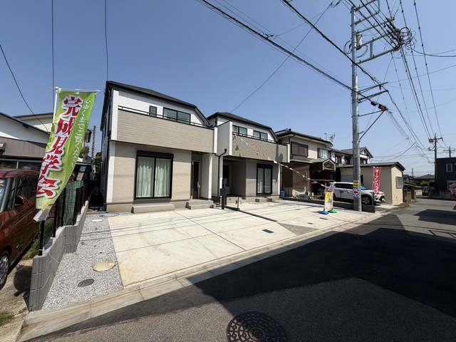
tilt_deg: +4.2
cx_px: 228
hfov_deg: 102.1
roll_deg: +0.0
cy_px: 171
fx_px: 184
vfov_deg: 85.7
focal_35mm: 14
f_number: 2.2
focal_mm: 2.22
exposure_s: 1/1572
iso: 20
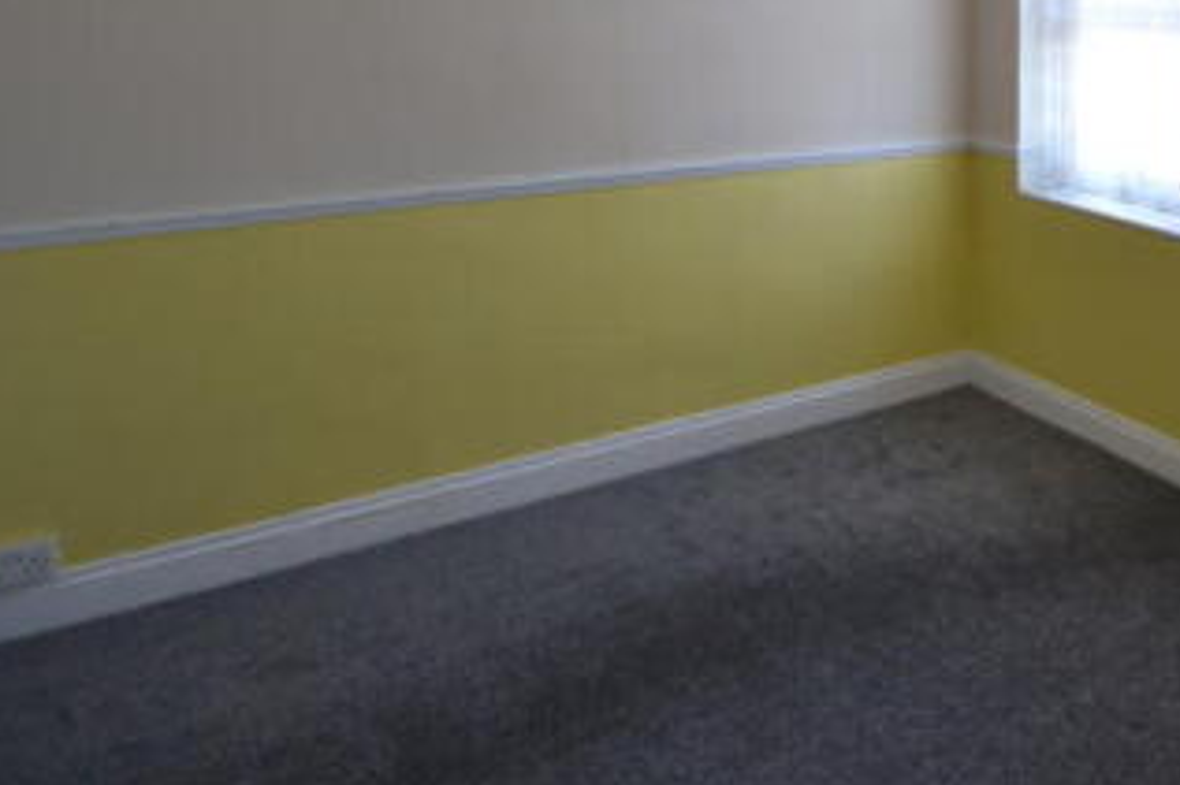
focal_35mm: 31
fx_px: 1016
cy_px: 61
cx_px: 999
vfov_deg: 38.9
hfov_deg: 54.6
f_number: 4.5
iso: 400
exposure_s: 1/80
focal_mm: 10
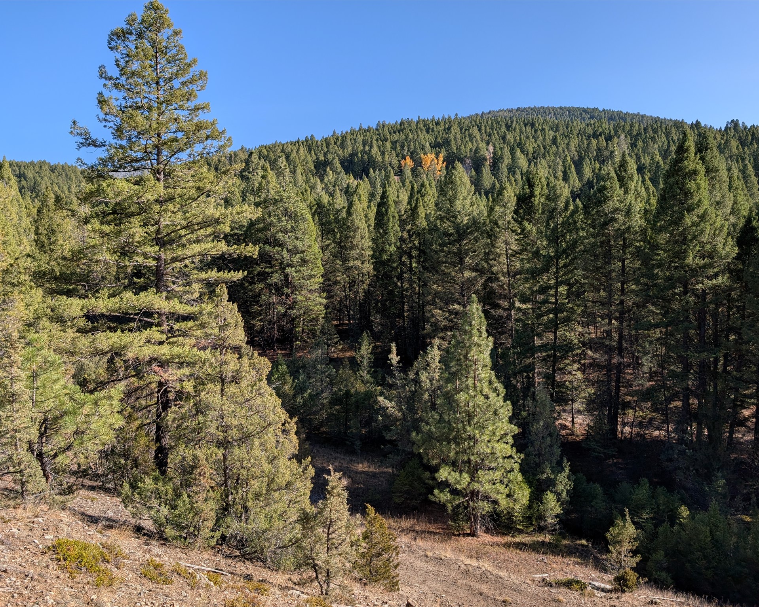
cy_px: 304
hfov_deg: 68.1
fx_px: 562
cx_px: 379
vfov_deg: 56.8
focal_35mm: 25
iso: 22
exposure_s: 1/746
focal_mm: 6.9
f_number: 1.68
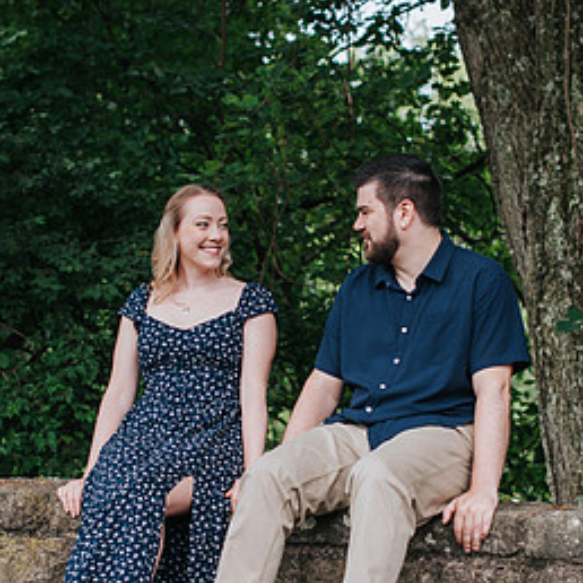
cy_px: 359
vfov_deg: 16.9
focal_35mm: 103
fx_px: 1963
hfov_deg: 16.9
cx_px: 264
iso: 360
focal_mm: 50
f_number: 3.2
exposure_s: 1/500
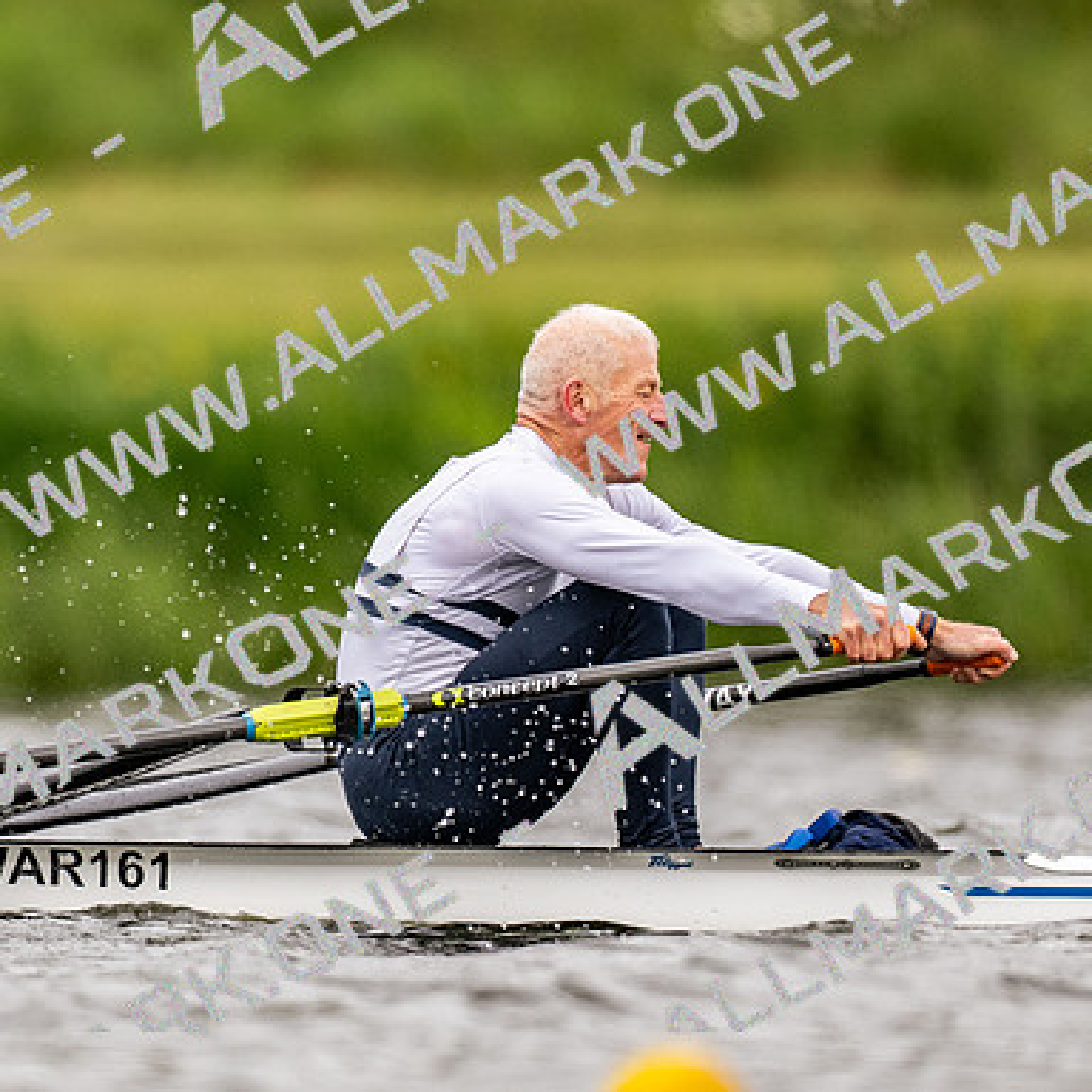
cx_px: 347
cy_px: 546
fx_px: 41222
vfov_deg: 1.5
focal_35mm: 1155
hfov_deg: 1.5
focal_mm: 600
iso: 800
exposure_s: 1/2500
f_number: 4
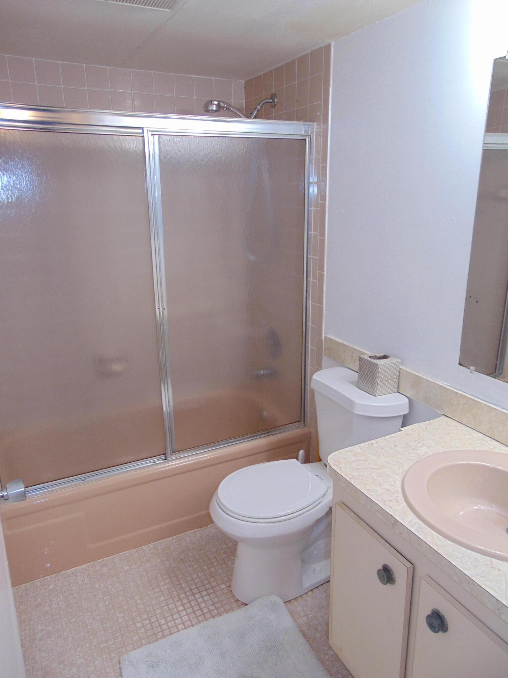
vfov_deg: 69.4
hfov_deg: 54.9
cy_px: 339
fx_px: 489
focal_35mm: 25
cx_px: 254
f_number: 3
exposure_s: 1/30
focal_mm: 4.5
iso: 100
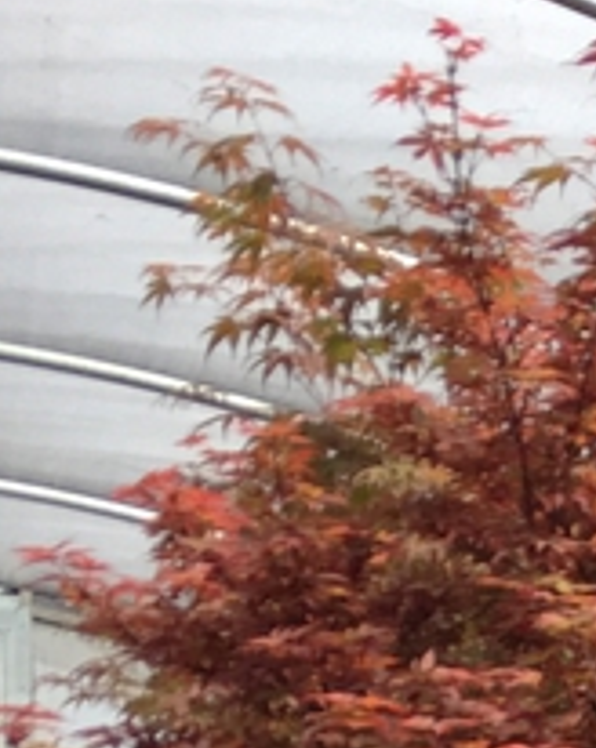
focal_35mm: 141
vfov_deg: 12.5
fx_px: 3118
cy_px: 1336
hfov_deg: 9.8
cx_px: 1341
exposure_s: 1/476
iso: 32
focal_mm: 4.15
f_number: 2.2
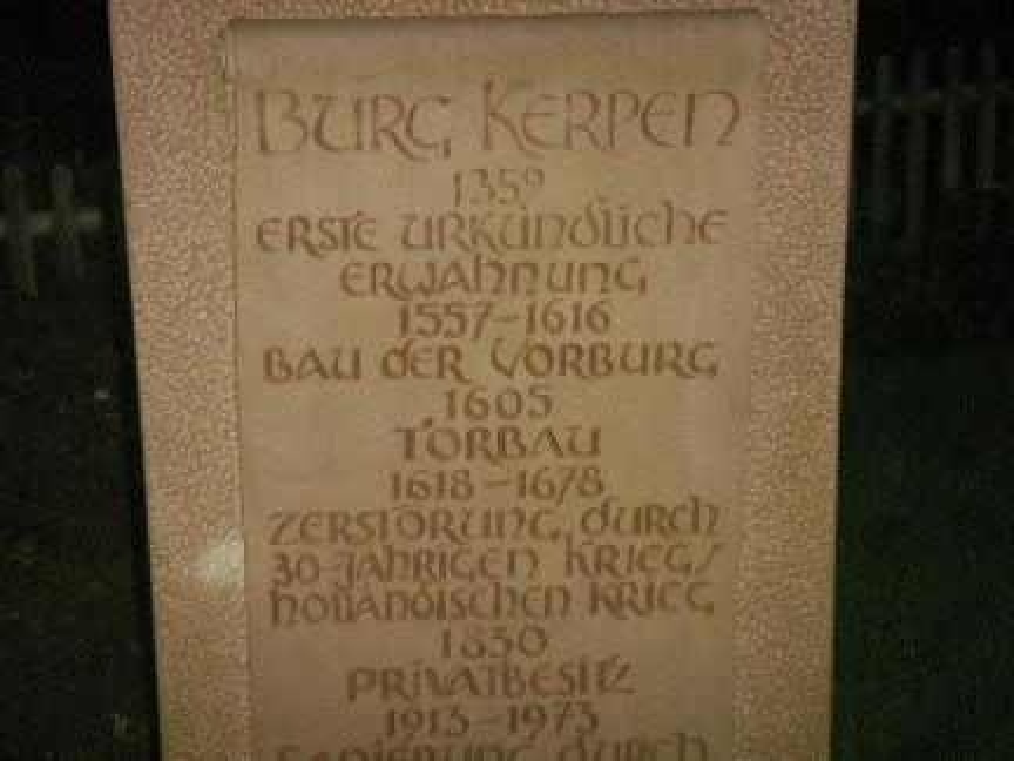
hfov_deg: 30.3
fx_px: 1875
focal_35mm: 64
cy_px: 380
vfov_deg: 22.9
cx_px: 507
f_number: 3.5
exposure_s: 1/40
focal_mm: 13.5
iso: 160
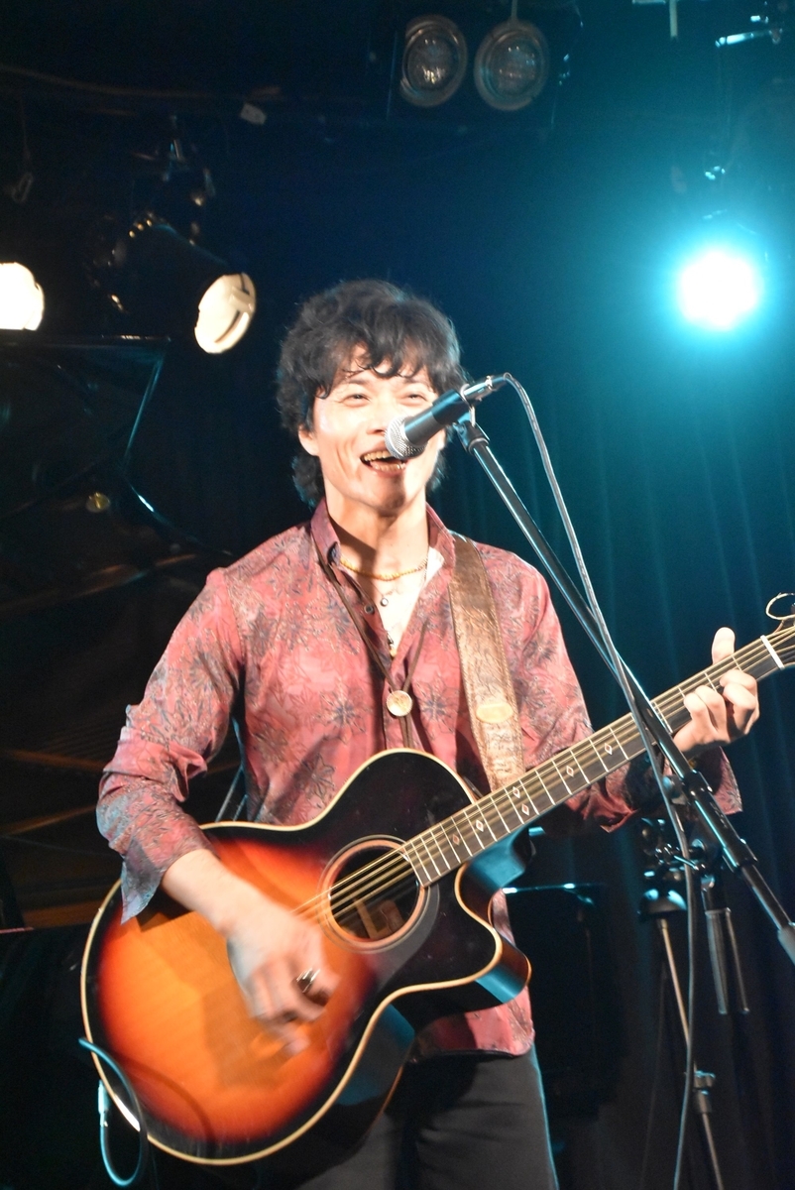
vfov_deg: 26.0
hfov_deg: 17.5
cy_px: 595
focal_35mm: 78
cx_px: 398
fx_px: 2579
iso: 6400
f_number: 5
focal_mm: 52
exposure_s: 1/60
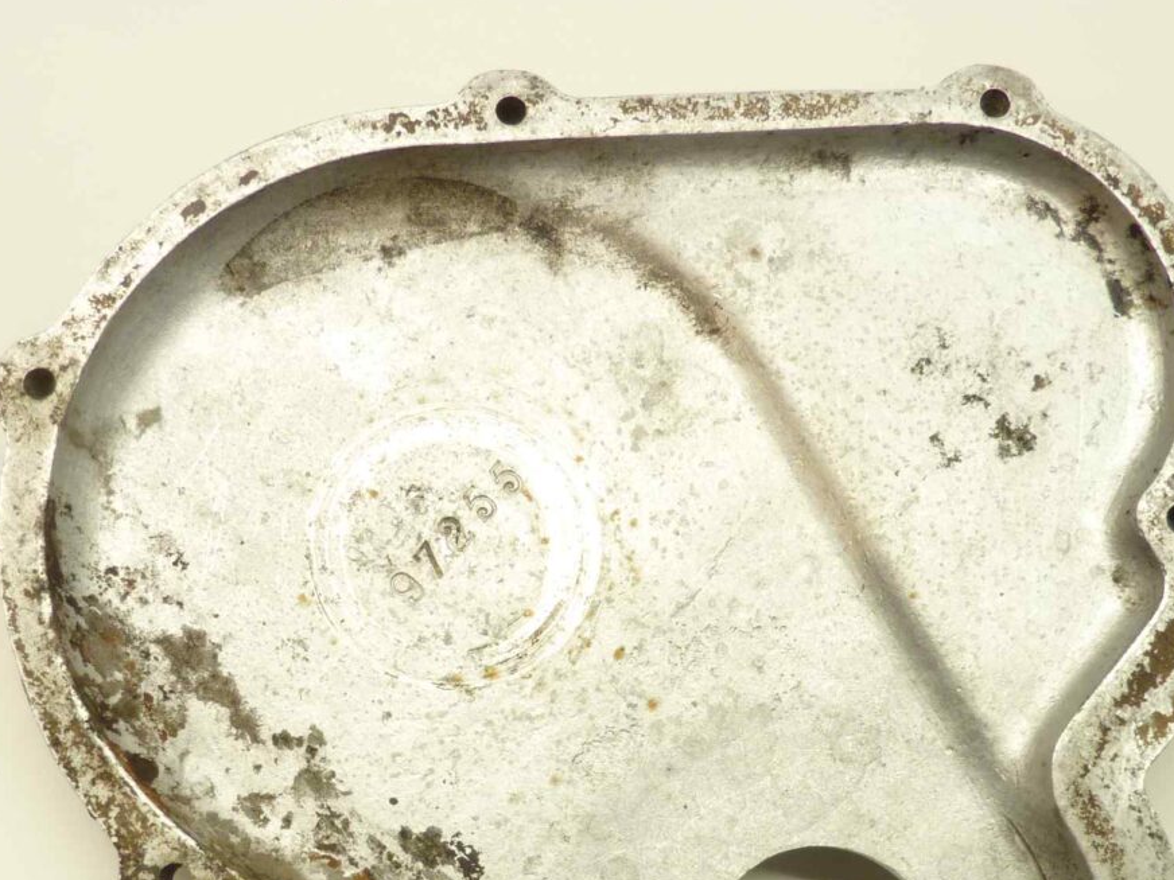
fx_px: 1458
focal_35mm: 43
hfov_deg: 43.8
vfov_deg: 32.7
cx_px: 560
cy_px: 706
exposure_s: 1/15
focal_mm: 4.1
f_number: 3.3
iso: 80
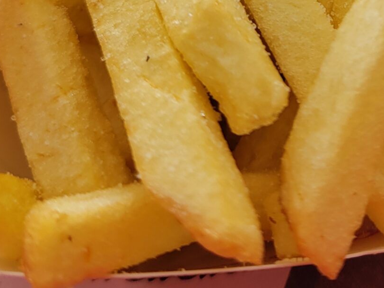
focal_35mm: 82
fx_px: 910
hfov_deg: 23.1
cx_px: 360
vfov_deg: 16.6
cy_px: -129
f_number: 1.8
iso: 40
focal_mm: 5.4
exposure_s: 1/196
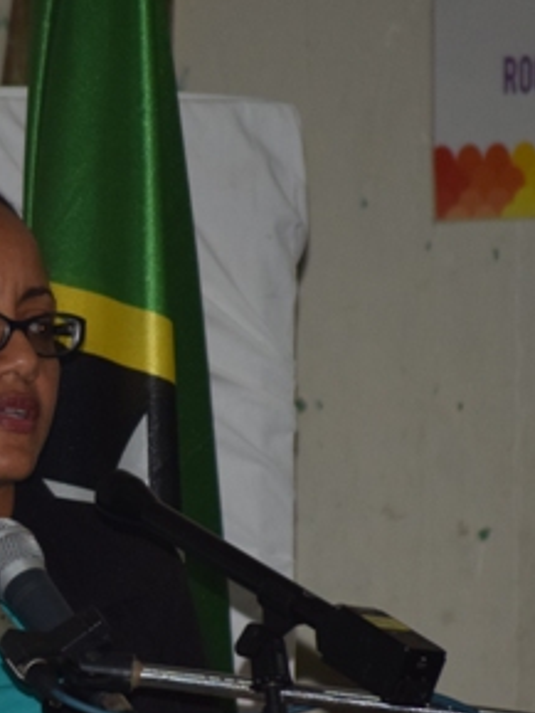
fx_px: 13158
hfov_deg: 2.3
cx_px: -7
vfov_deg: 3.1
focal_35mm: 639
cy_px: 507
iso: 800
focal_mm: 200
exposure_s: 1/160
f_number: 5.6
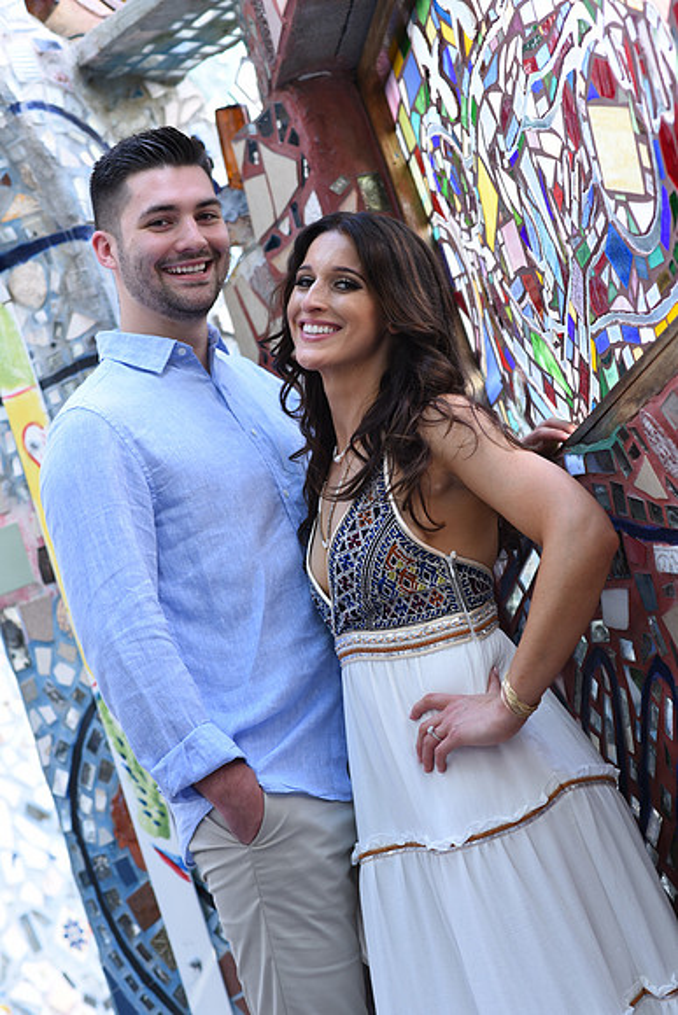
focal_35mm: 85
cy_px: 508
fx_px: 2400
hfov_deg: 16.1
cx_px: 339
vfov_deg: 23.9
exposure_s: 1/100
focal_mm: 85
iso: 320
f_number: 4
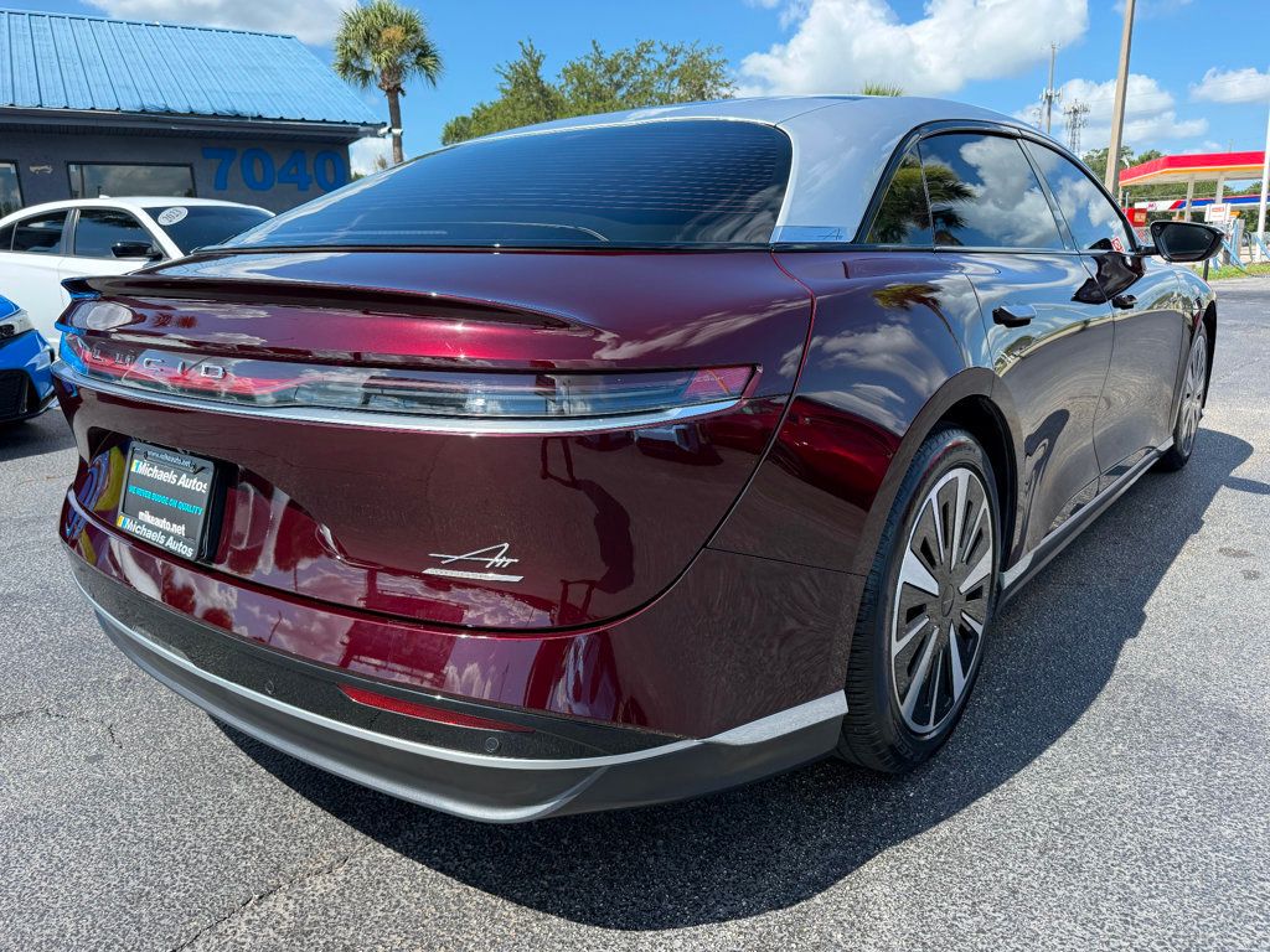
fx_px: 881
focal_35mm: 24
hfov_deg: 71.6
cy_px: 476
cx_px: 635
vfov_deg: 56.8
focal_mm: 6.76
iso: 100
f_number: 1.78
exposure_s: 1/1949
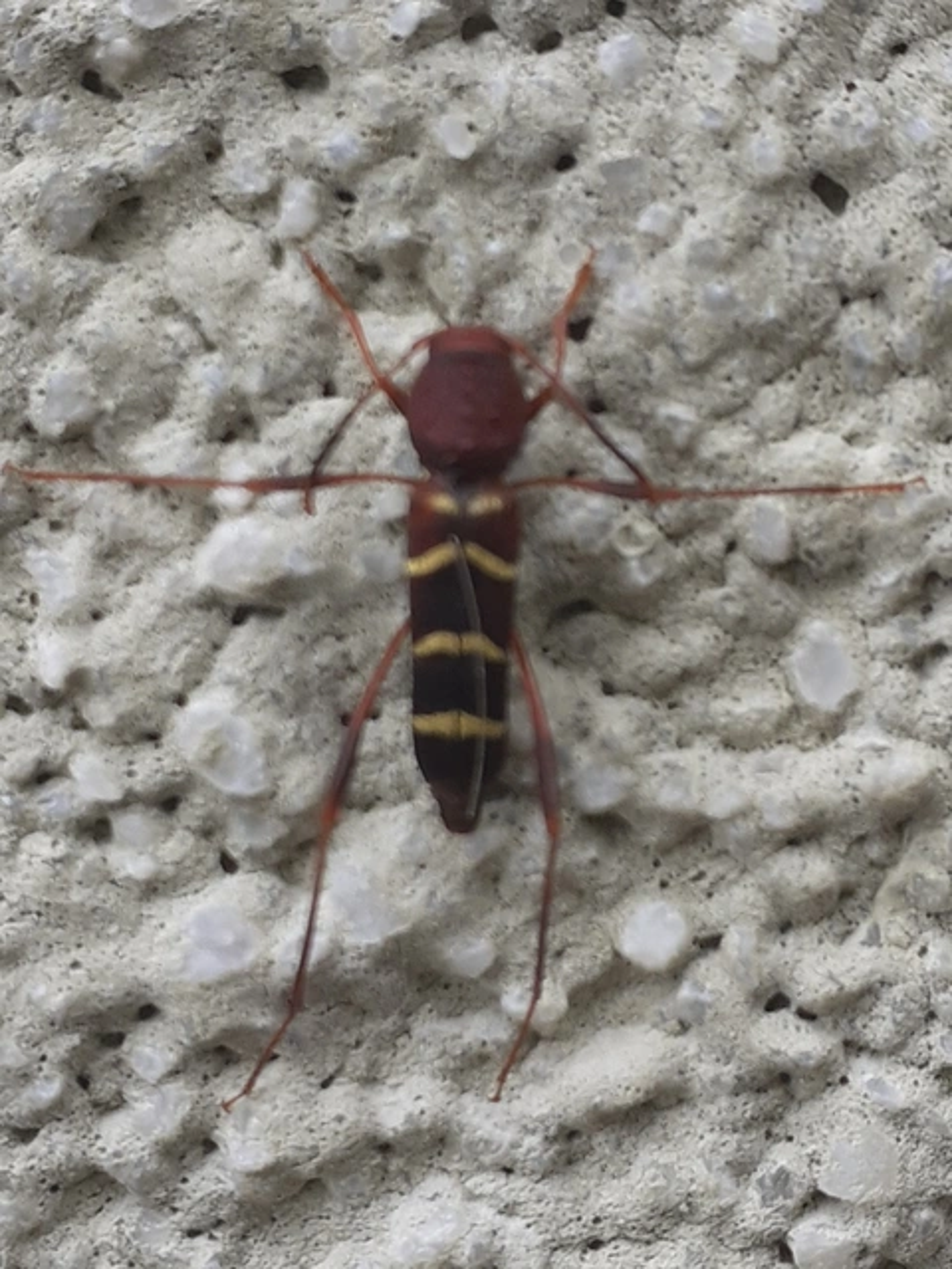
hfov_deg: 51.4
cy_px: 634
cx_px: 476
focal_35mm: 27
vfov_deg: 65.3
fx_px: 990
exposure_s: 1/200
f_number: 1.9
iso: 40
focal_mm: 3.6
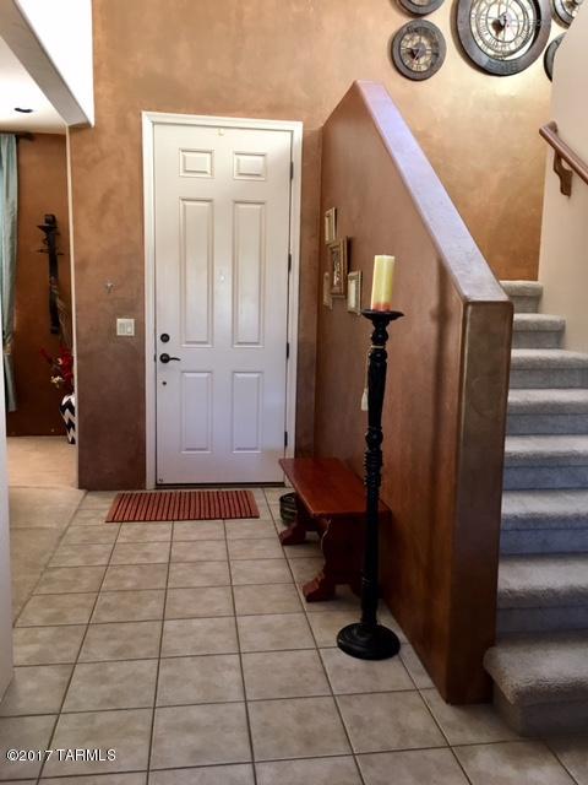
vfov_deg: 61.7
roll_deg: -0.5
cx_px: 294
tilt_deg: -7.5
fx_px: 657
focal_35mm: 29
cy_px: 392
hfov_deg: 48.2
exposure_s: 1/30
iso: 100
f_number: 2.2
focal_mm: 4.15
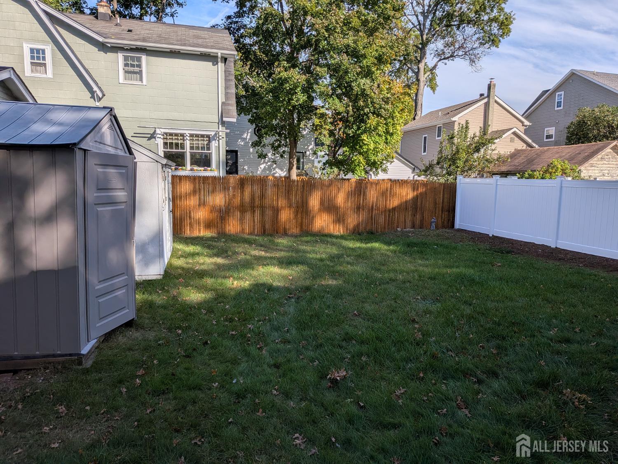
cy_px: 232
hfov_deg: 71.6
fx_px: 428
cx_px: 309
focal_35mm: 24
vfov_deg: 56.8
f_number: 1.7
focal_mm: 4.53
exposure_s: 1/15625
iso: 26
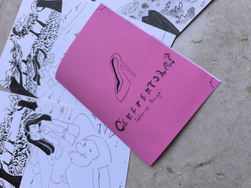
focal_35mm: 23
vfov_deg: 58.9
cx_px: 126
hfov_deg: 73.9
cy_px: 94
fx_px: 167
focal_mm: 6.14
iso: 50
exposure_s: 1/105
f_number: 1.65
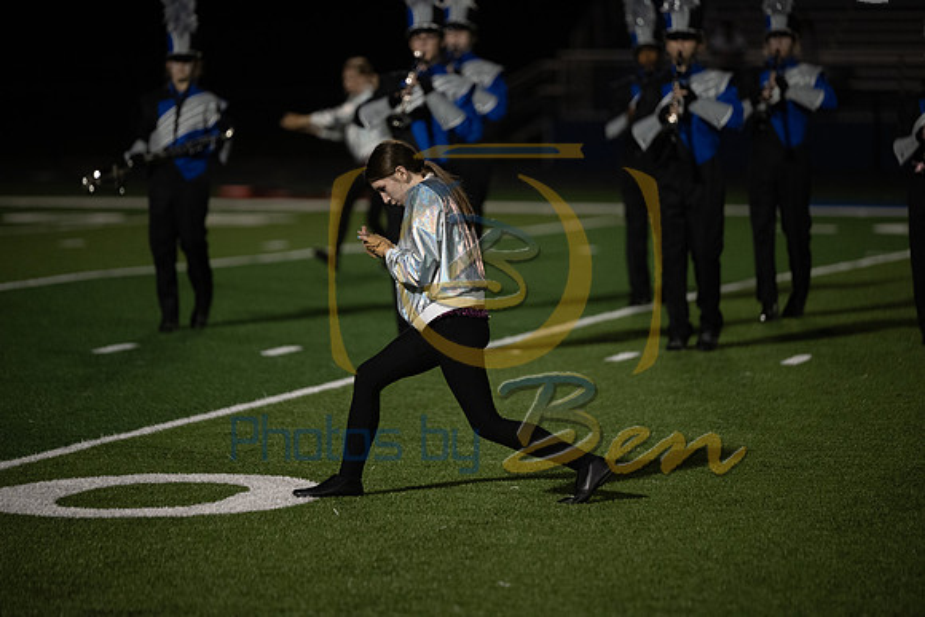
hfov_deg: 10.3
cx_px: 462
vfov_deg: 6.9
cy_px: 308
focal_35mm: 200
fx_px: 5140
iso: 3200
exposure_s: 1/1250
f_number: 2.8
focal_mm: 200
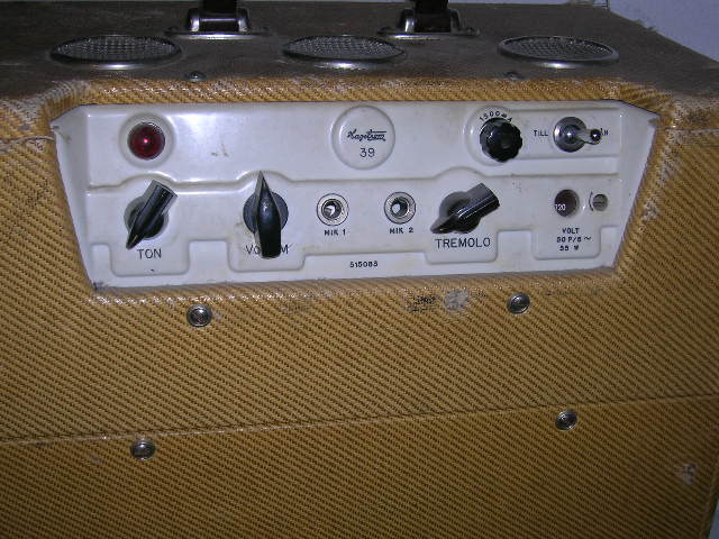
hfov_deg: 41.2
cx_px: 360
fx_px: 955
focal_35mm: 46
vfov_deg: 31.5
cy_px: 270
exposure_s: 1/60.1
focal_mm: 7.7
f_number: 3.2
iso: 50
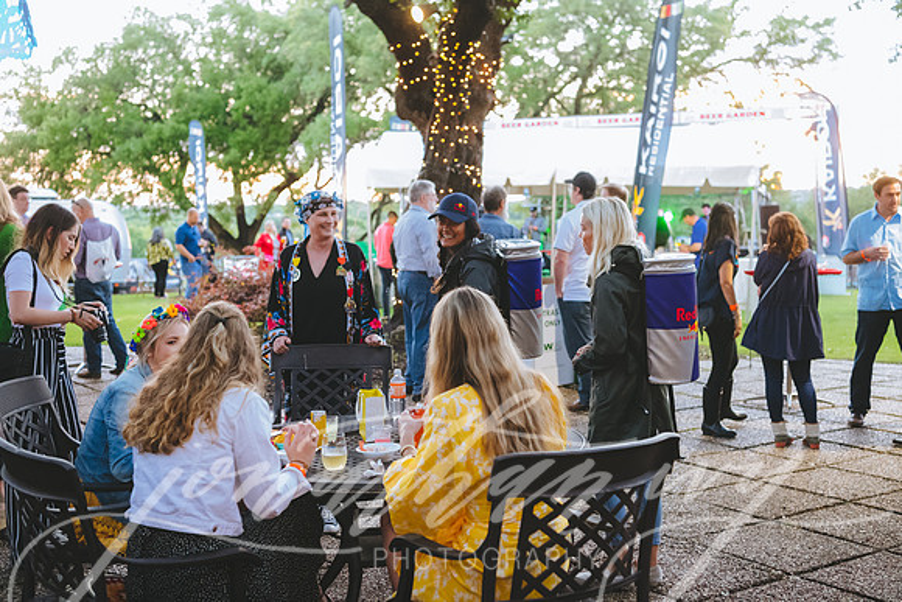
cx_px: 451
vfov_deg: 29.3
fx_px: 1153
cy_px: 301
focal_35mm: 46
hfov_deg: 42.7
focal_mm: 46
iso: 6400
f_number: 3.5
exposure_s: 1/100
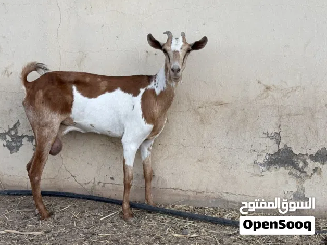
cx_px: 161
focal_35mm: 53
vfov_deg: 27.5
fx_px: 501
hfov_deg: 36.2
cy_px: 122
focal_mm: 5.96
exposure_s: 1/195
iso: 32
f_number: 1.6
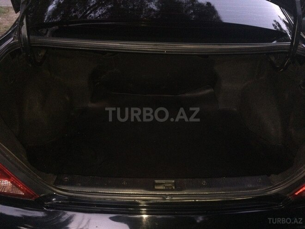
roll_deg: -4.9
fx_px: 256
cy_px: 114
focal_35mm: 29
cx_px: 152
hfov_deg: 61.7
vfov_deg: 48.2
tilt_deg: -31.0
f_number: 2.2
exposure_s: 1/17
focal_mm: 4.15
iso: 250
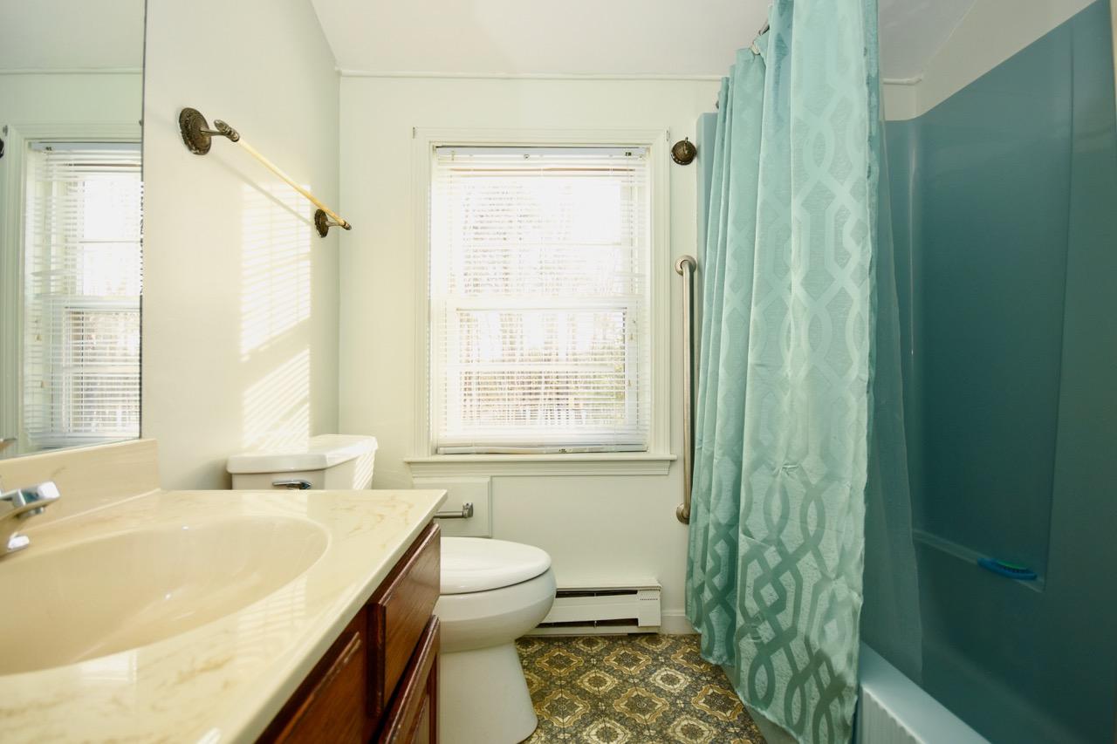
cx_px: 558
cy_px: 372
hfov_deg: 100.4
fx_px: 465
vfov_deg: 77.3
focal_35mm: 15
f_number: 5
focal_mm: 10
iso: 400
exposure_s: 1/60
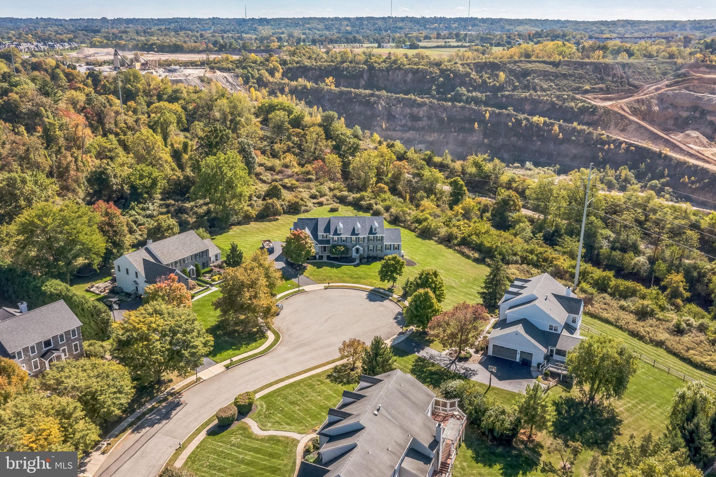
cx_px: 358
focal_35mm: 28
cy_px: 238
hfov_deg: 65.5
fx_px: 557
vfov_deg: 46.4
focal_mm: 10.3
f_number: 7.1
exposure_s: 1/500
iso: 200
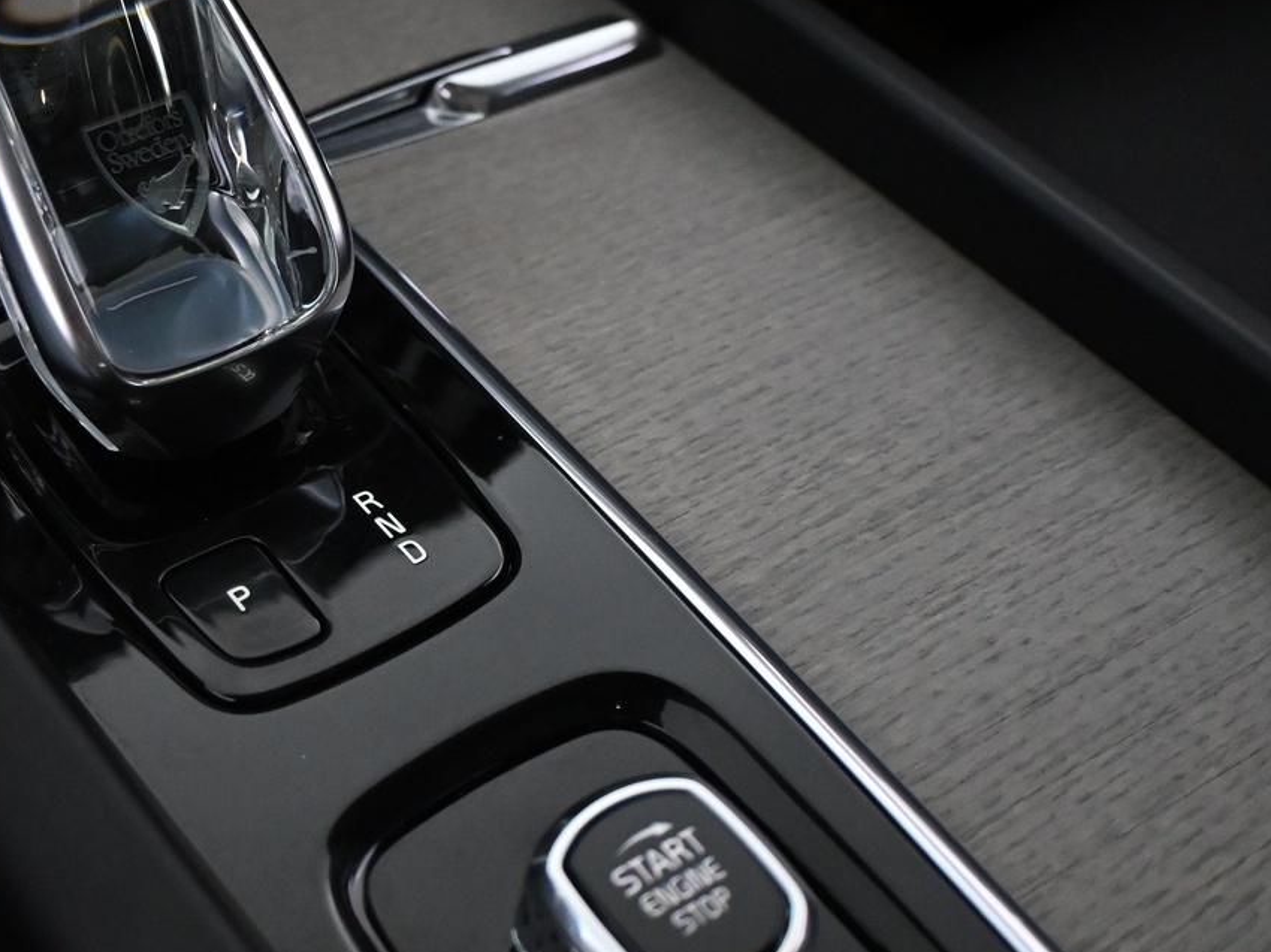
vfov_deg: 26.4
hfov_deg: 33.9
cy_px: 335
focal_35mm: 55
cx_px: 260
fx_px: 2019
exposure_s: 1/80
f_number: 3.8
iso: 3200
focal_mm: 20
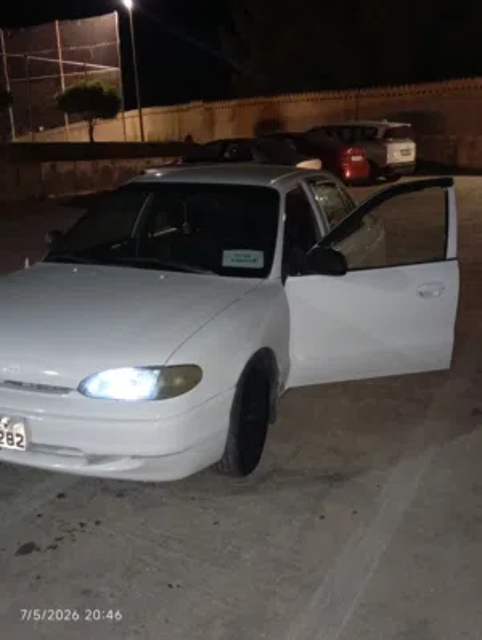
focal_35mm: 40
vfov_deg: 46.7
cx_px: 241
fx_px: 740
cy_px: 320
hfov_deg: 36.1
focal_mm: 4.22
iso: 1887
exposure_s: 1/10
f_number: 1.8
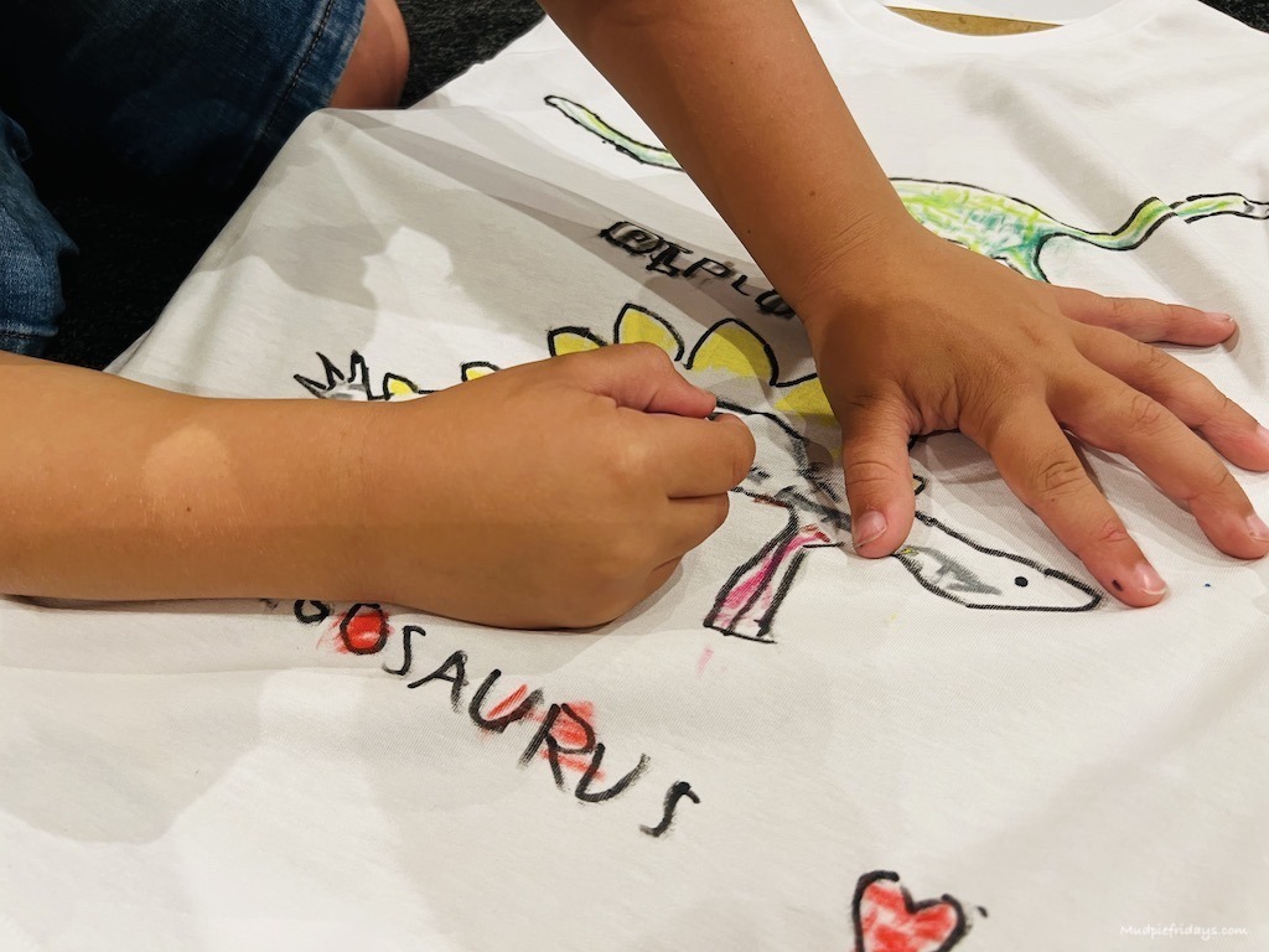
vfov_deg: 53.1
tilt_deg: -47.6
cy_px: 476
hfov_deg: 67.3
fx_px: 953
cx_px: 634
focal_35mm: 26
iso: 125
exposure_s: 1/50
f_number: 1.5
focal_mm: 5.7
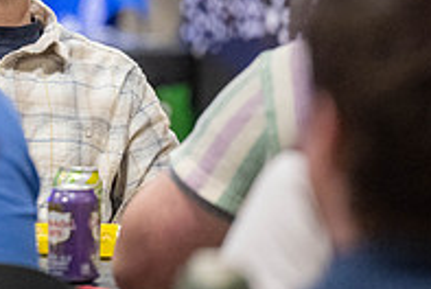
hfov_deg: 3.5
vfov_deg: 2.3
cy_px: 76
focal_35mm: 588
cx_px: -26
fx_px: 7050
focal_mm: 200
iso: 5000
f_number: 2.8
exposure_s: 1/250
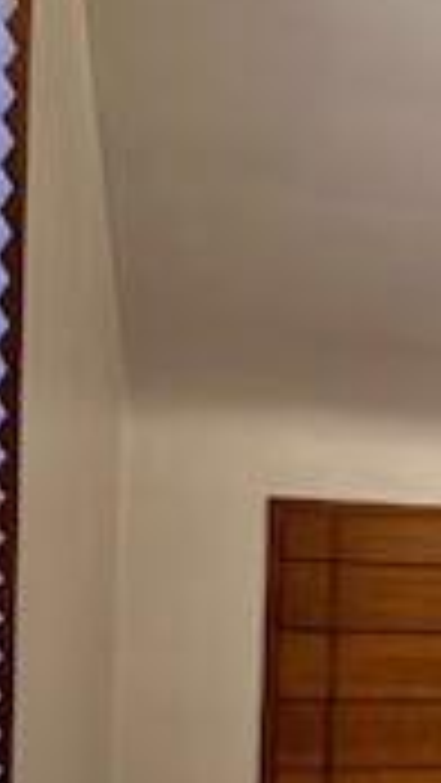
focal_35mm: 56
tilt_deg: -3.1
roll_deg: -3.5
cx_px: 603
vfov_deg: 36.7
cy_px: 544
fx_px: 1163
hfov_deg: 19.5
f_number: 2.2
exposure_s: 1/60
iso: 640
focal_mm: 2.22
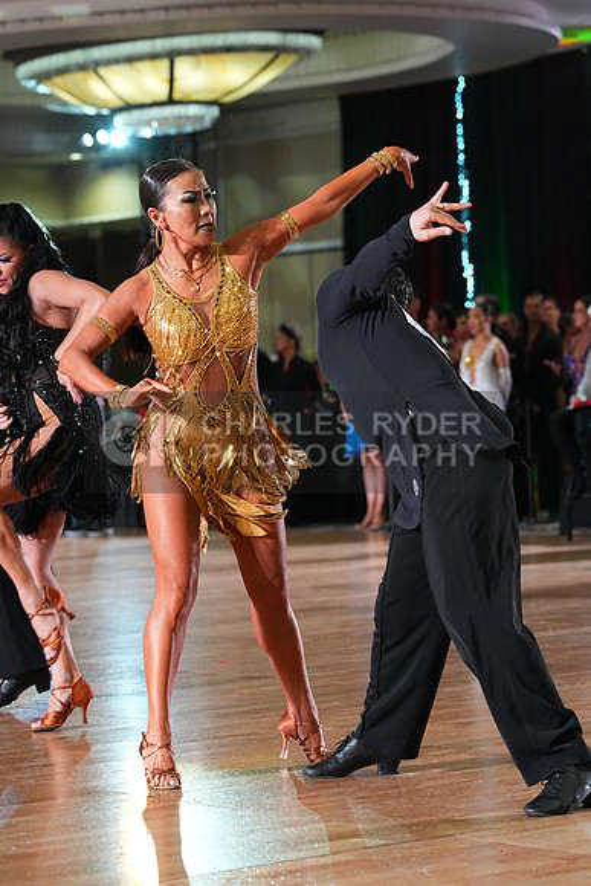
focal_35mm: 119
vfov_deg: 17.2
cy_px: 443
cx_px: 296
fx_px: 2928
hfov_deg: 11.5
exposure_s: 1/400
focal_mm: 119
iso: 8000
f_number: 5
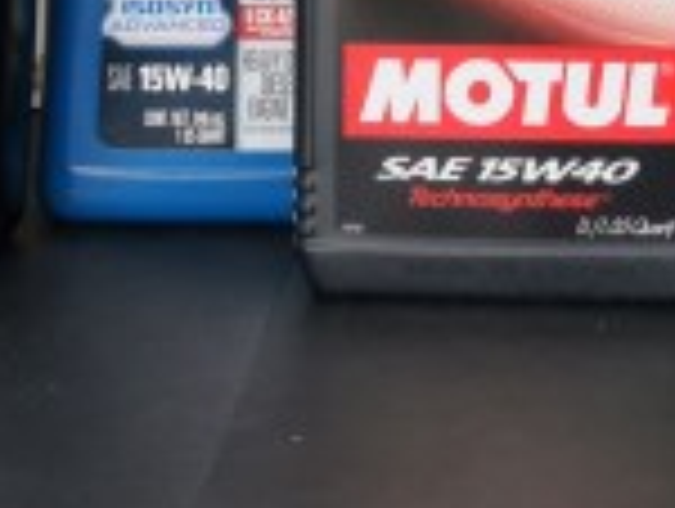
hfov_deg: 13.5
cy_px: -324
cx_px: 630
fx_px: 2812
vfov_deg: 9.9
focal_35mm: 144
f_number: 1.6
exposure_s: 1/120
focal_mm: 5.56
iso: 50
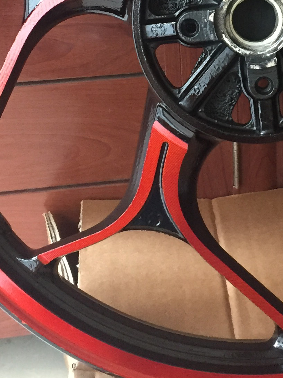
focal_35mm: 87
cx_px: 258
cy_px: -15
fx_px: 948
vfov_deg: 21.6
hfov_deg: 16.7
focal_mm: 4.15
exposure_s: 1/33
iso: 250
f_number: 2.2
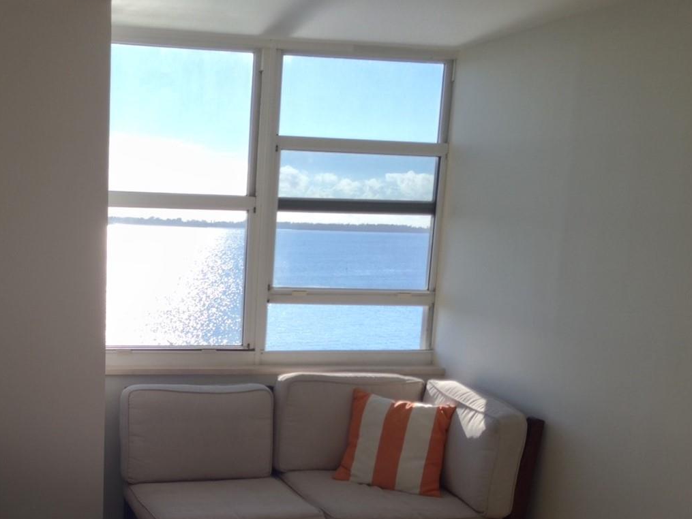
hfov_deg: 35.9
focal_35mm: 52
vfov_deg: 27.6
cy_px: 398
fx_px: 1040
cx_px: 161
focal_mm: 4.12
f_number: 2.4
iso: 50
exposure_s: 1/288
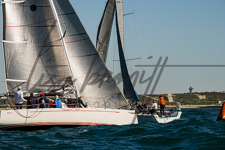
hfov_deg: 10.3
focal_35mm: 200
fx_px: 1251
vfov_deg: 6.9
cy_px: 75
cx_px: 107
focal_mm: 185
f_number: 9
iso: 400
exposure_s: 1/2000
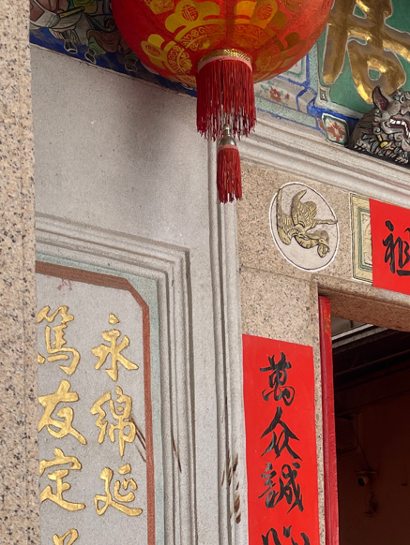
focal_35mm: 67
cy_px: 582
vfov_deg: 26.9
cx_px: 199
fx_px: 1057
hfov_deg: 21.9
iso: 50
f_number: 1.6
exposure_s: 1/628
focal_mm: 5.1
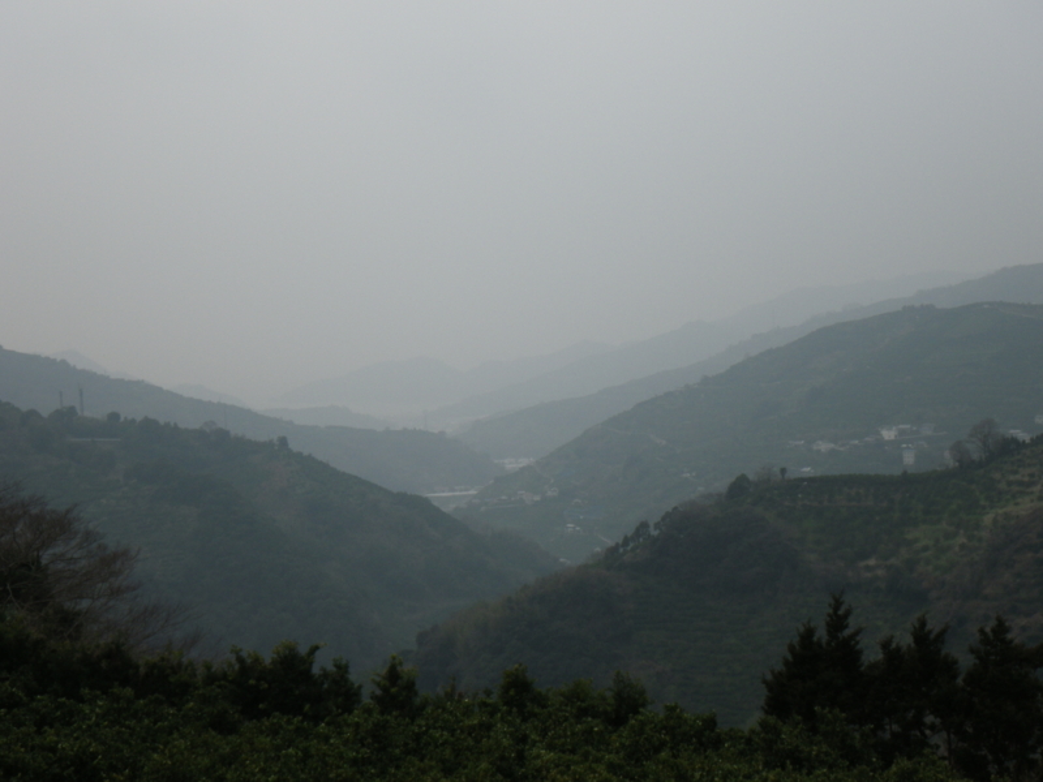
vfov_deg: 23.7
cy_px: 391
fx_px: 1868
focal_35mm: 62
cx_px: 522
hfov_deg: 31.2
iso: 80
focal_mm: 11.1
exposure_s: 1/320
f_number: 5.5
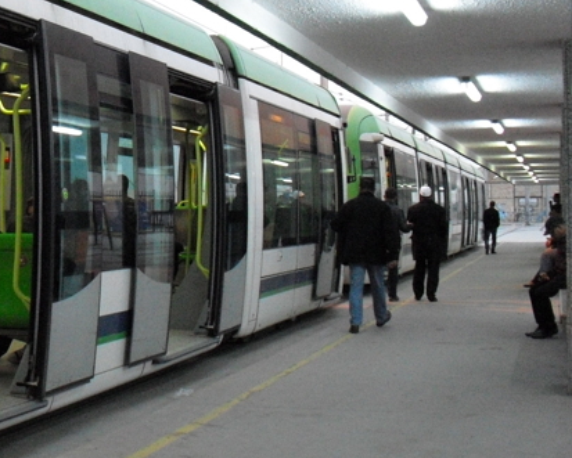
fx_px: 1152
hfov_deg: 27.0
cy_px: 140
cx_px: 73
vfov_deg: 22.4
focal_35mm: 68
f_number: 3.1
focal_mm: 6.3
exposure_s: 1/50
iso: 800
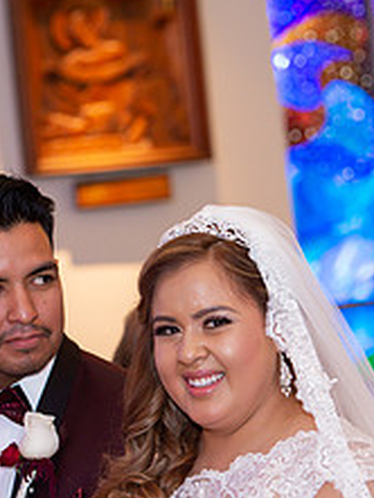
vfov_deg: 7.7
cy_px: 365
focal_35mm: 257
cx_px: 198
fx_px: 3699
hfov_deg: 5.8
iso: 1250
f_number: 4.5
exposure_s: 1/60
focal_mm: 102
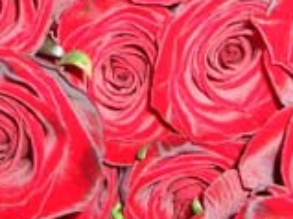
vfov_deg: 14.2
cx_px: 166
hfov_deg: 19.8
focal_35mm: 99
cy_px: -77
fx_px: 837
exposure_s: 1/60
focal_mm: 5.8
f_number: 4.3
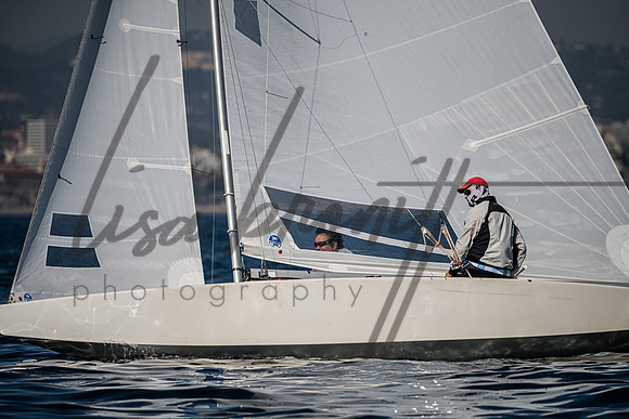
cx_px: 314
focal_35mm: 405
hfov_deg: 5.1
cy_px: 210
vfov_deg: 3.4
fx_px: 7079
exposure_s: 1/8000
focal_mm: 400
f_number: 5.6
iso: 400
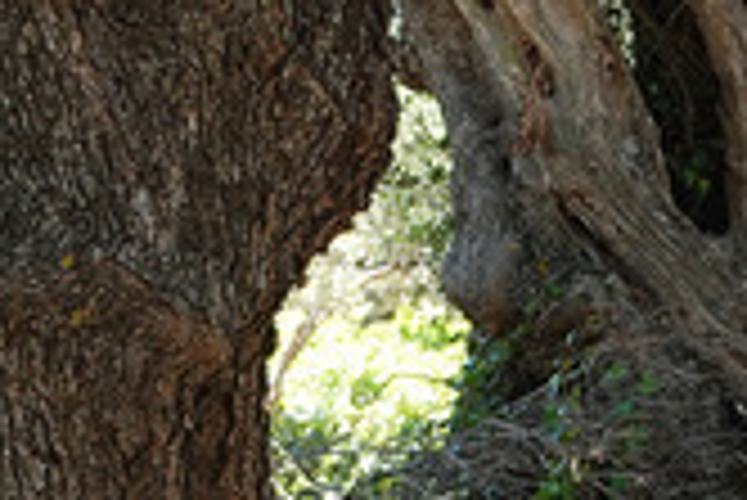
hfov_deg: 5.3
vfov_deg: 3.5
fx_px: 8058
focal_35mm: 388
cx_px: 410
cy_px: -155
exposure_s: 1/100
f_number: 3.5
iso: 100
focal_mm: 23.09
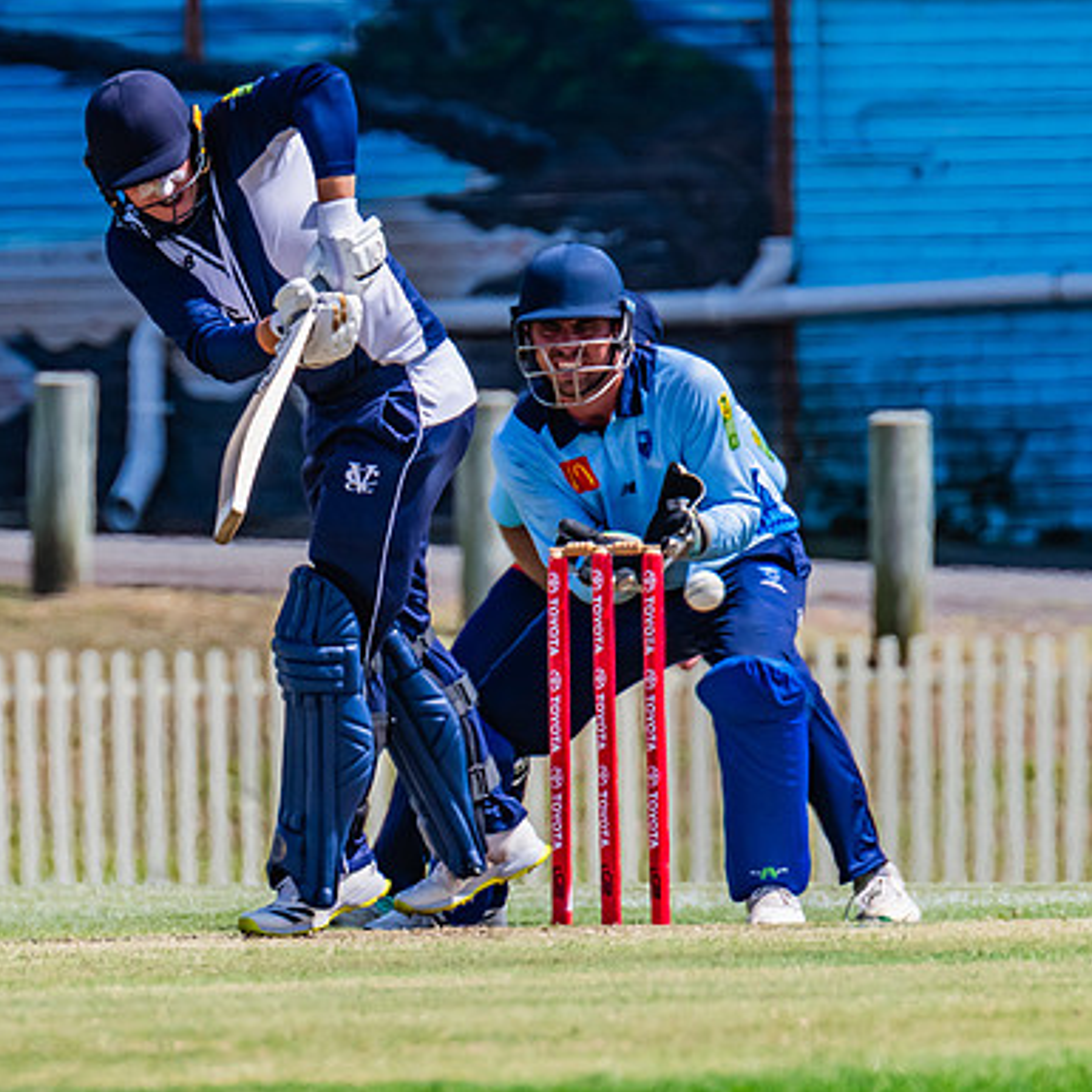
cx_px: 24
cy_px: 525
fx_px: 43792
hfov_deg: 1.4
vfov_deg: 1.4
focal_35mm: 1227
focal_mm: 600
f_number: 10
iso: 800
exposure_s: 1/2000
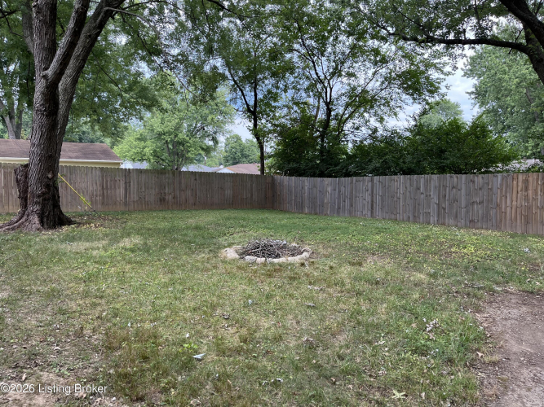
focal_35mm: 26
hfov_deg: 67.3
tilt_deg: -2.3
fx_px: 409
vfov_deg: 53.0
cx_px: 272
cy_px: 204
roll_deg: -0.1
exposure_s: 1/432
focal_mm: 5.1
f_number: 1.6
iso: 50
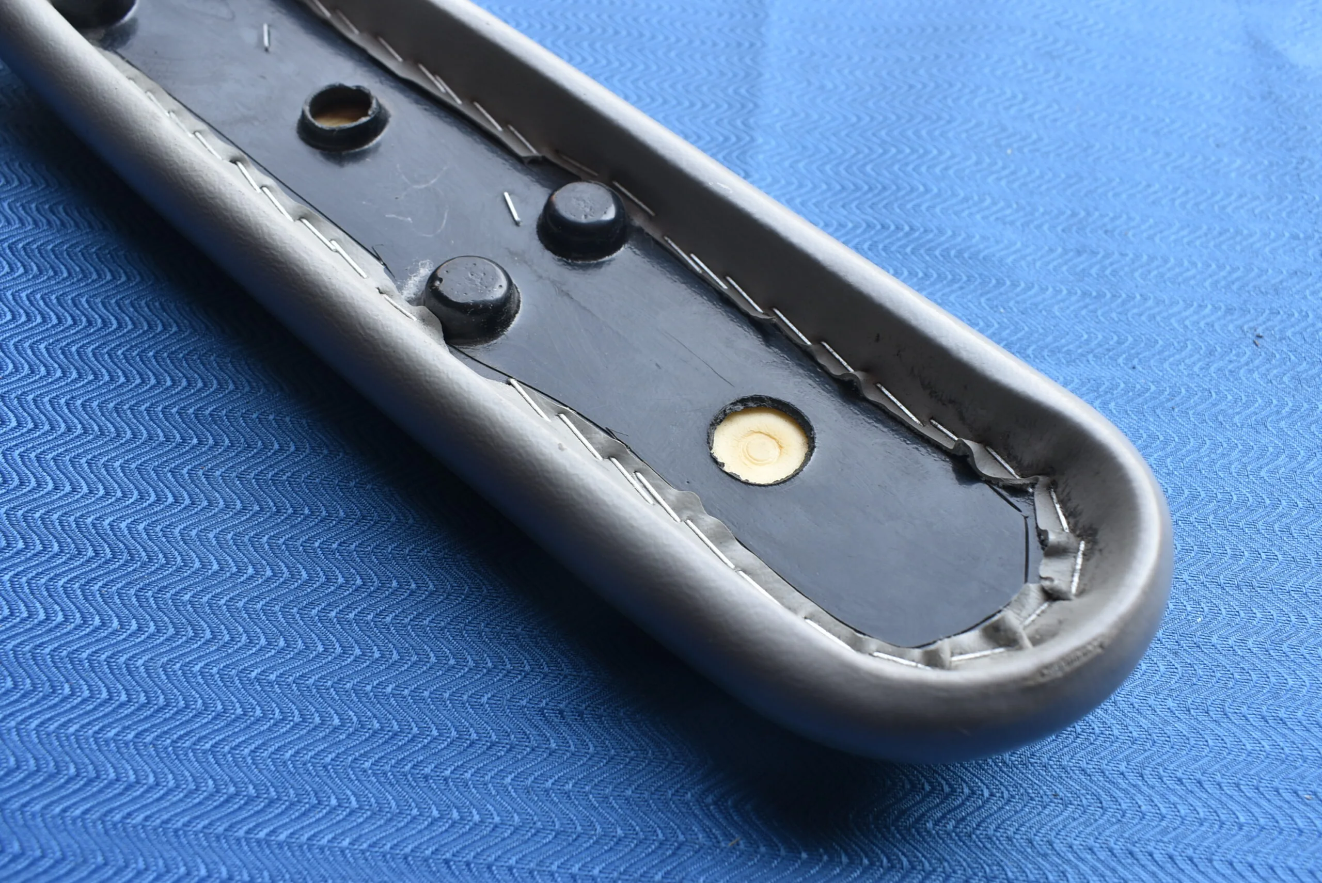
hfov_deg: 61.9
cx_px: 661
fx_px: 1102
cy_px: 442
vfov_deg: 43.7
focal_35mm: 30
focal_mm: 20
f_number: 8
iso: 160
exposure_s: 1/60
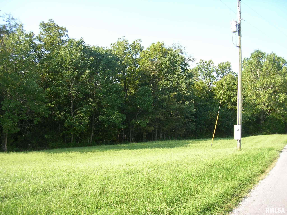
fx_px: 315
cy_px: 108
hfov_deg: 49.0
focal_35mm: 38
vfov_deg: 37.7
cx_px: 144
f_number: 2.8
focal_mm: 5.8
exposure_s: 1/257
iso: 50
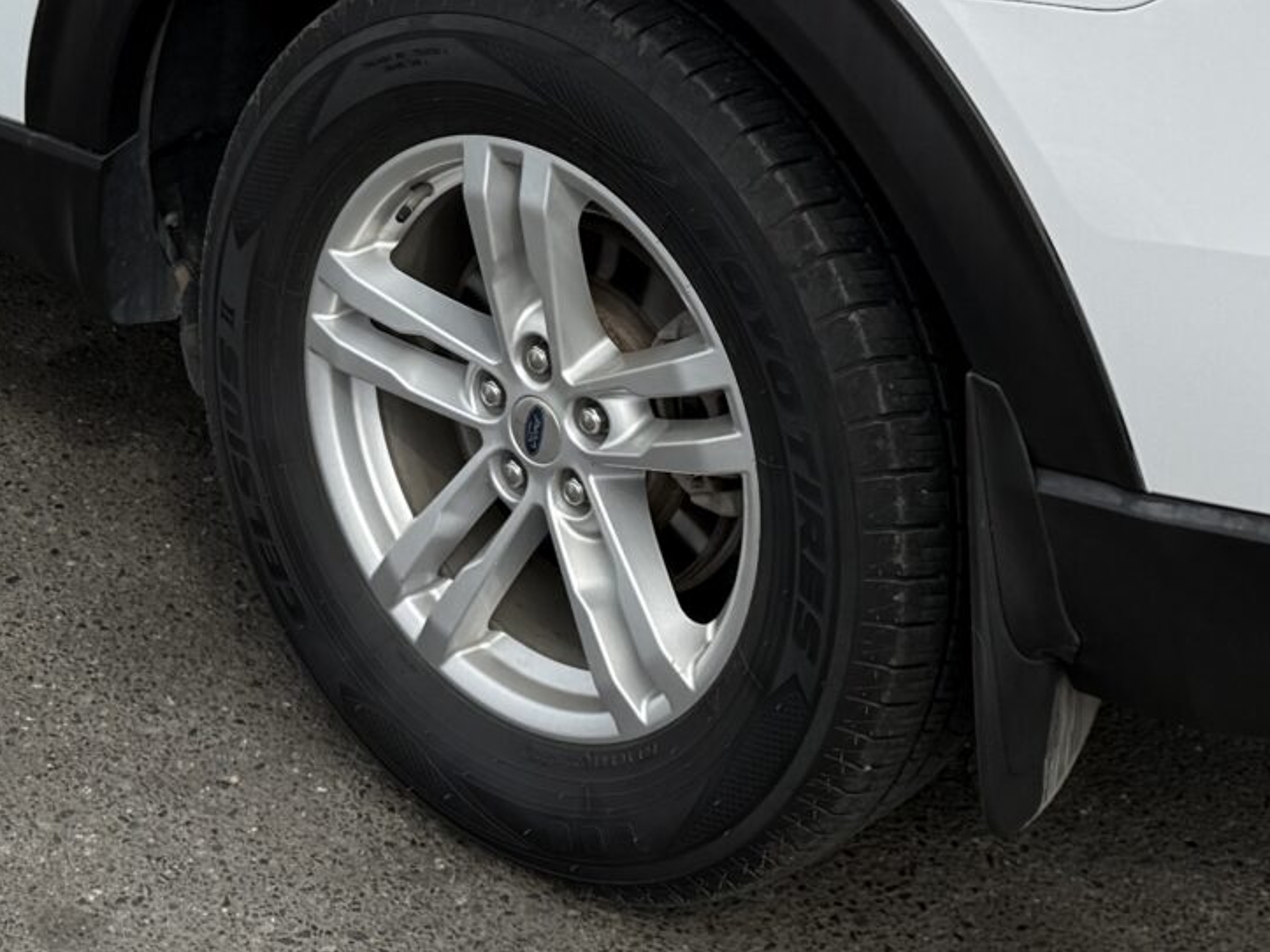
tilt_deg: -12.3
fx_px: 3118
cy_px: -281
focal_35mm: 85
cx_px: 778
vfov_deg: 16.4
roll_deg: -3.5
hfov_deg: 23.0
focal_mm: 6.76
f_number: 1.78
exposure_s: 1/4975
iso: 80
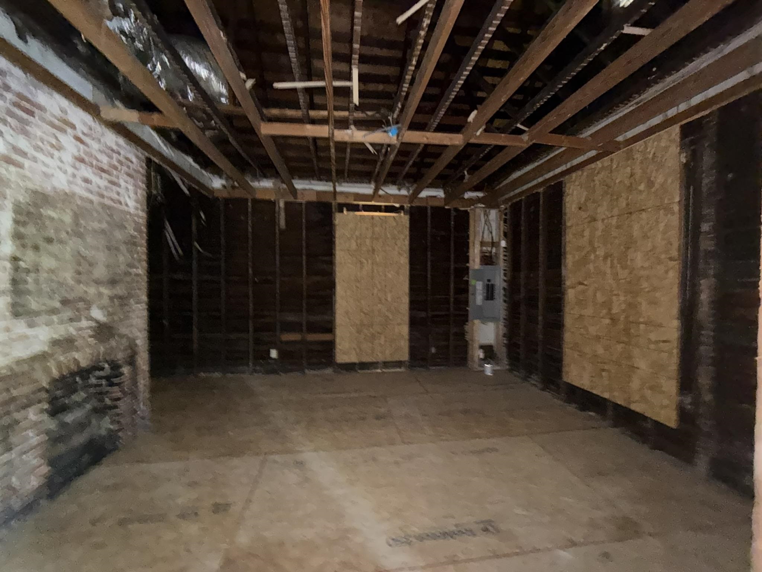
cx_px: 381
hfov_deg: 102.1
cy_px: 286
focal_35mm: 14
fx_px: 308
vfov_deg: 85.7
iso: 1250
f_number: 2.2
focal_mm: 2.22
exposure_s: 1/16
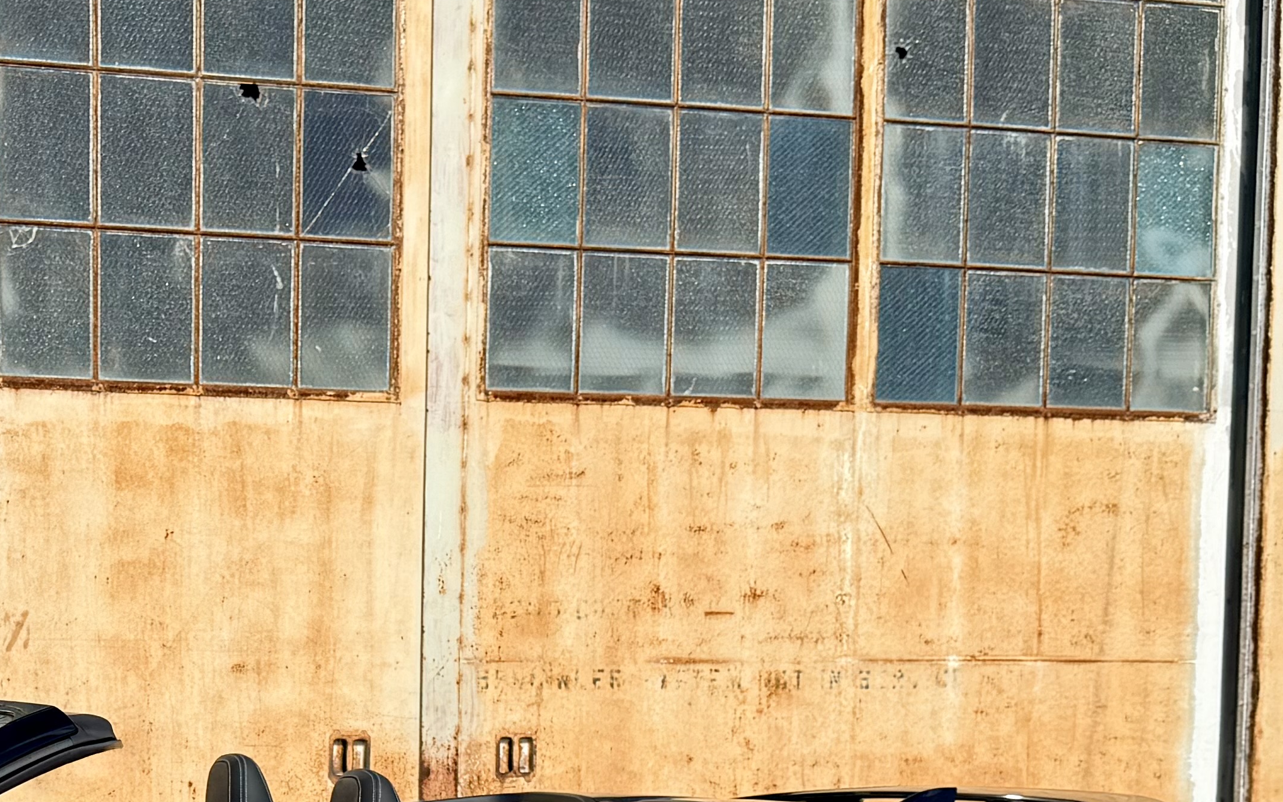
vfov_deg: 18.4
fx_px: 2378
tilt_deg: -3.8
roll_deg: +0.4
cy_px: 903
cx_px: 127
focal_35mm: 68
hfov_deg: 29.0
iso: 80
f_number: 1.78
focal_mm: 6.76
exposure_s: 1/6711
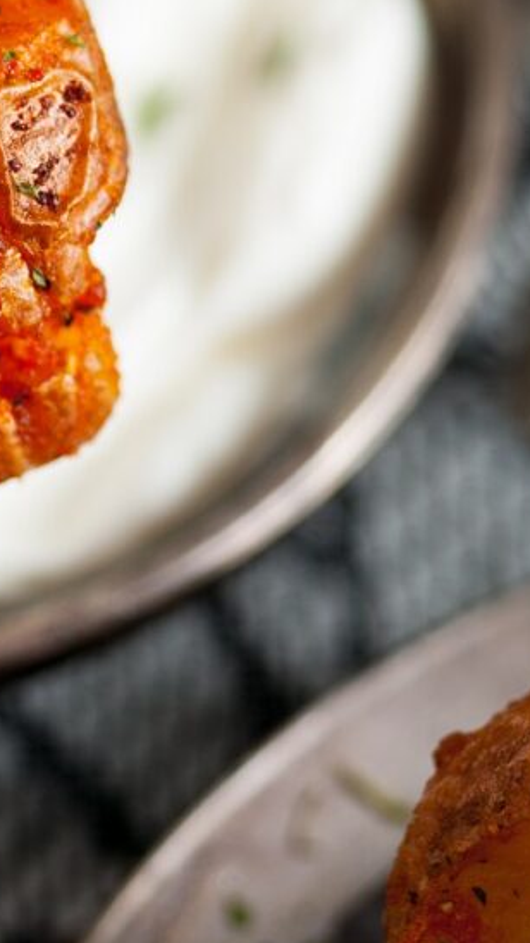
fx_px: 4527
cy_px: 237
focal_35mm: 181
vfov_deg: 11.9
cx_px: -26
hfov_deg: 6.7
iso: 100
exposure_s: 1/250
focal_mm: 55
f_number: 3.3
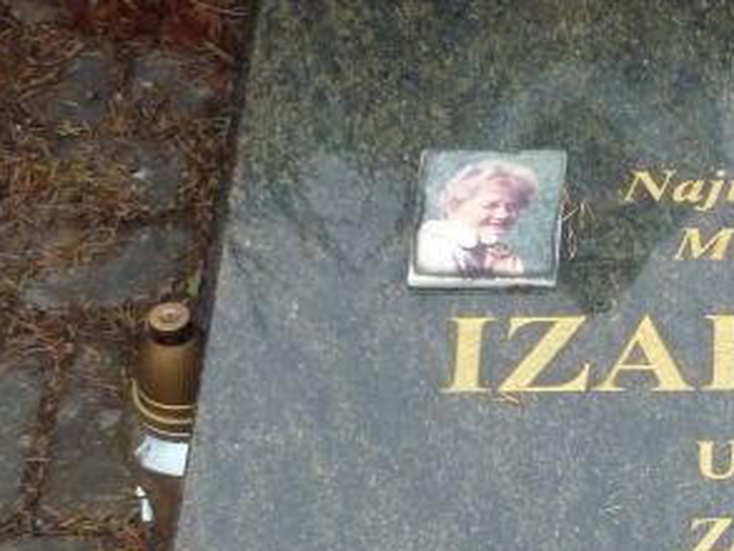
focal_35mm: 131
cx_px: 899
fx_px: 2779
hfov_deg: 14.5
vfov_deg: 11.1
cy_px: 651
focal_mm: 7.9
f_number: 3.8
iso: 320
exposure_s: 1/160
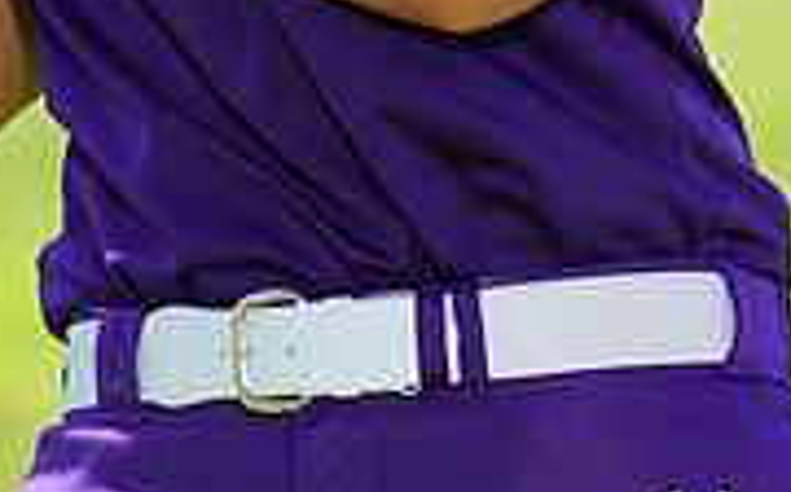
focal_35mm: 996
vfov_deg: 1.3
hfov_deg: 2.1
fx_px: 21444
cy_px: -466
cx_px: 321
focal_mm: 303
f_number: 9
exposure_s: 1/200
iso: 200
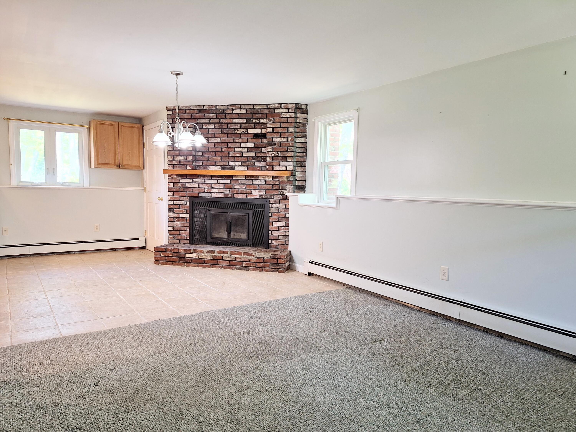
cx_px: 288
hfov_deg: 73.9
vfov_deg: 58.9
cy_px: 216
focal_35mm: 23
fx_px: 383
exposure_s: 1/40
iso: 160
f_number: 1.8
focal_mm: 5.54
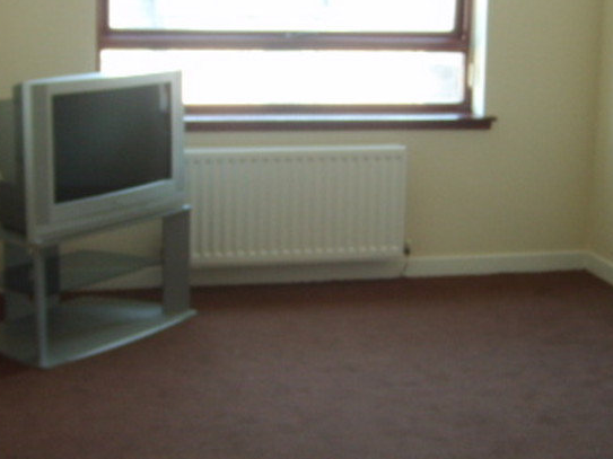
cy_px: 160
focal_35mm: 66
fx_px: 1169
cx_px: 344
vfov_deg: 22.2
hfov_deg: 29.4
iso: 80
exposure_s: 1/30
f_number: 2.8
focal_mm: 5.8
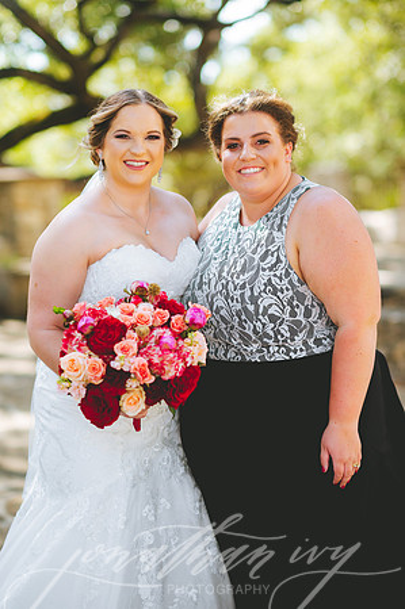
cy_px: 304
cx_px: 202
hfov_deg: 16.0
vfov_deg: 23.9
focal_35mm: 85
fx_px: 1438
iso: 160
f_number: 2
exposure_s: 1/640
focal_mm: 85
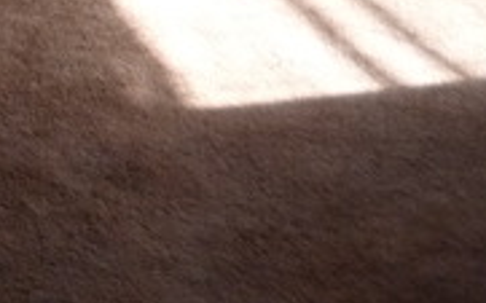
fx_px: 1192
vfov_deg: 12.5
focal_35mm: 90
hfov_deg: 22.0
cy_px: -338
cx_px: -32
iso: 250
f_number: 2.5
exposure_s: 1/60
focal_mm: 4.3
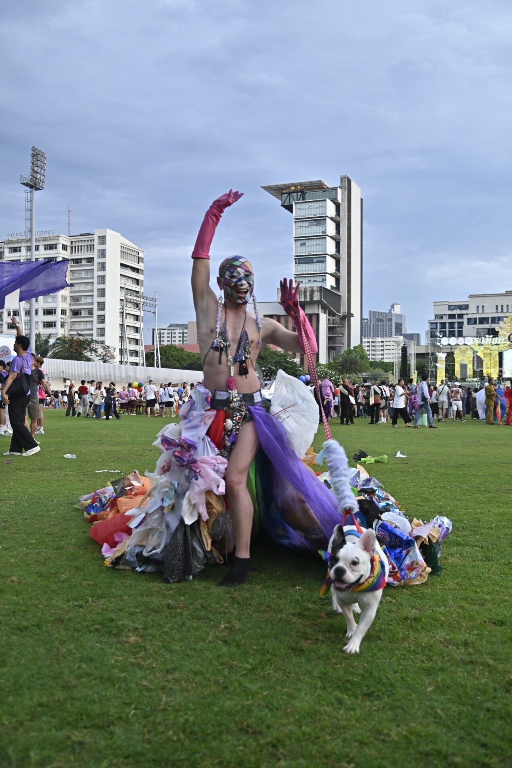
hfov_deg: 37.8
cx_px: 255
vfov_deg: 54.4
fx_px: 747
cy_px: 374
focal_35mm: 35
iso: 800
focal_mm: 34
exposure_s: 1/250
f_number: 4
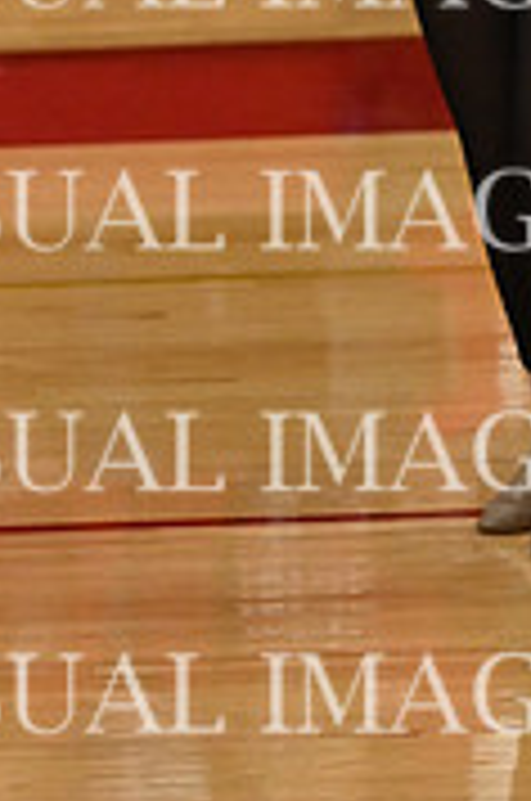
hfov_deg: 1.6
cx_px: 614
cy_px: -153
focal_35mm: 833
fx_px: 18501
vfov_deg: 2.5
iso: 3200
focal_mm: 170
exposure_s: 1/400
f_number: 4
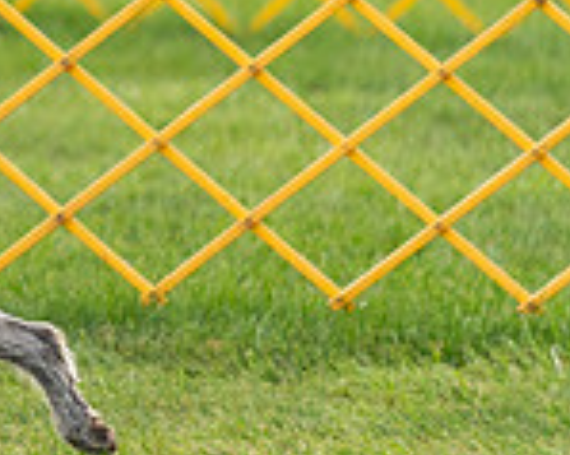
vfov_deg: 2.1
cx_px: -459
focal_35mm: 733
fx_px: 12357
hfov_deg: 2.6
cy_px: -71
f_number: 3.2
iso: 1000
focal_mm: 200
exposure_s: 1/1000
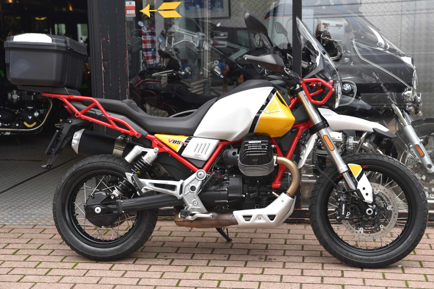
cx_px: 217
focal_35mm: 62
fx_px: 748
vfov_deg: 21.9
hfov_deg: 32.4
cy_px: 144
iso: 100
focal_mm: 62
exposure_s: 1/80
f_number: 4.5
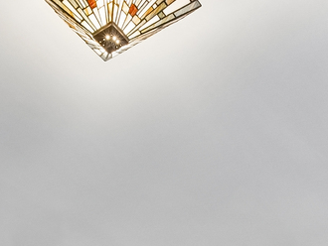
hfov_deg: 31.6
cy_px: 521
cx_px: 176
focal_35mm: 61
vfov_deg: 16.6
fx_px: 578
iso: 400
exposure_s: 1/4
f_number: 8
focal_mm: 7
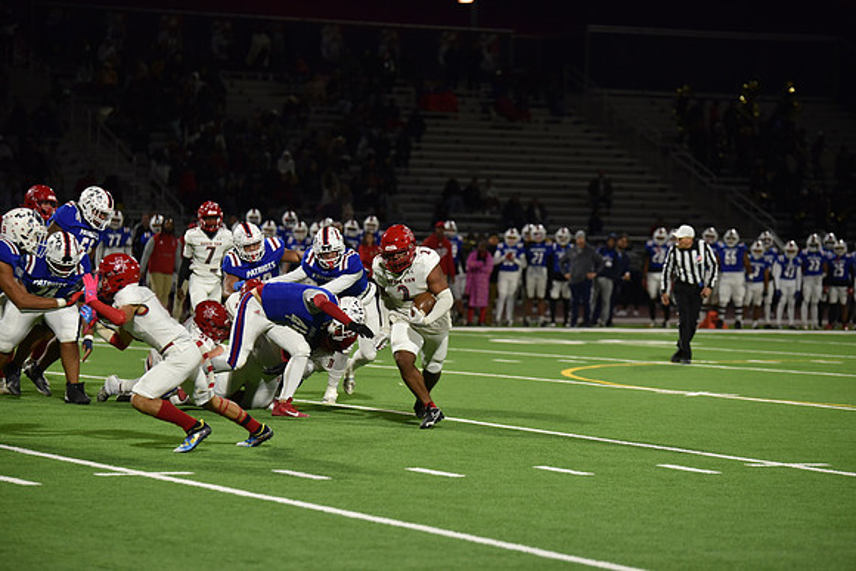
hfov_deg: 14.2
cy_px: 286
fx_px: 3448
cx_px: 428
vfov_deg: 9.5
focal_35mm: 145
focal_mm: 145
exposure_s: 1/500
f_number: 2.8
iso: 1600
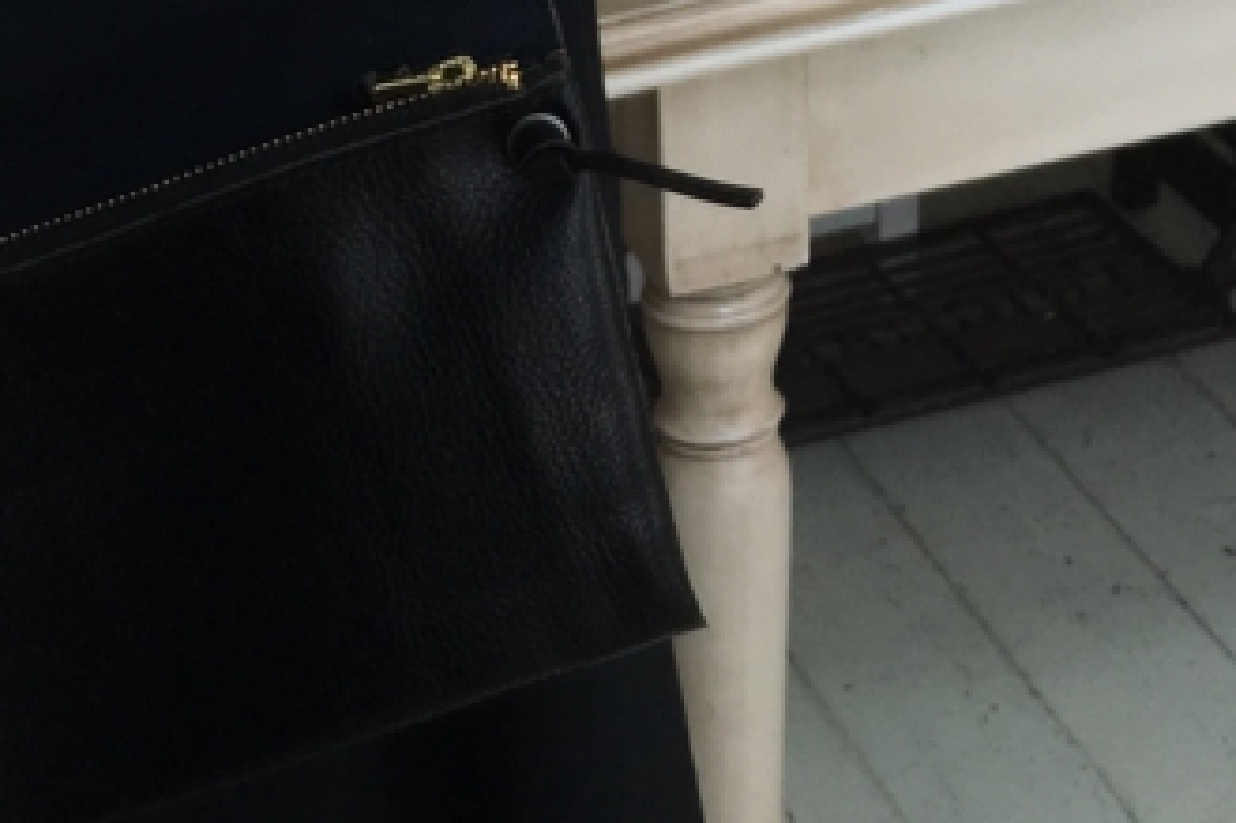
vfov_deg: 14.4
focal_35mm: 94
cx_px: -237
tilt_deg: -49.2
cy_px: 748
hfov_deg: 20.3
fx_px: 3226
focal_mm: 4.15
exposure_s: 1/409
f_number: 2.2
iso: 25
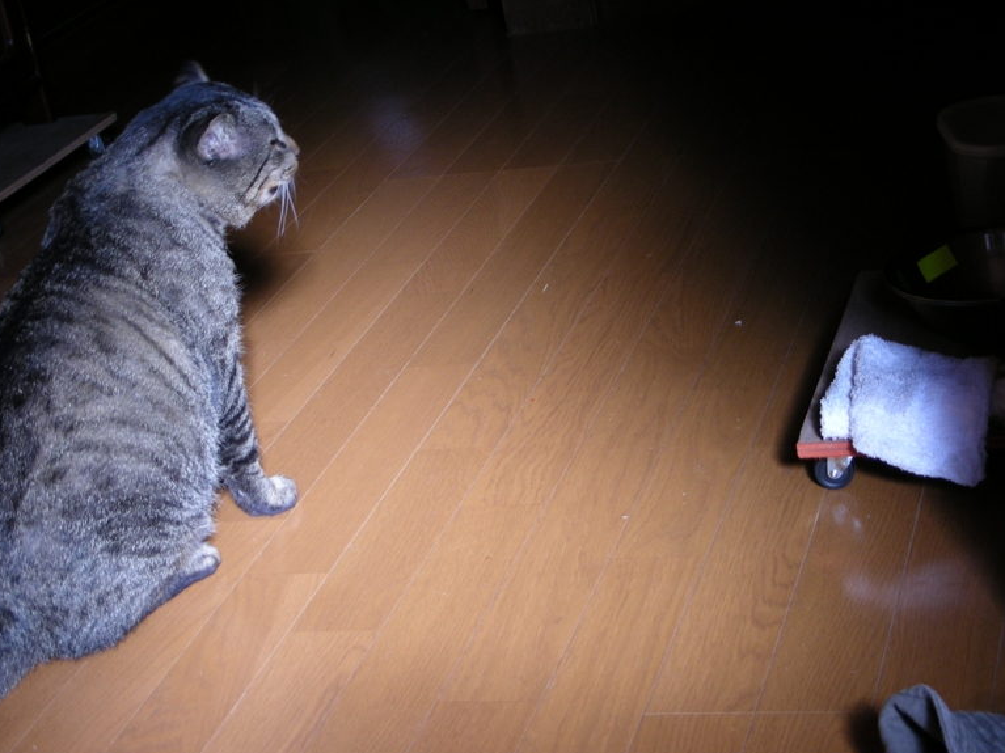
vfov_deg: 20.2
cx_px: 494
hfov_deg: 26.7
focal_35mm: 73
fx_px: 2119
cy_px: 380
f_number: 3.5
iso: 89
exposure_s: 1/37.1
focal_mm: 11.7
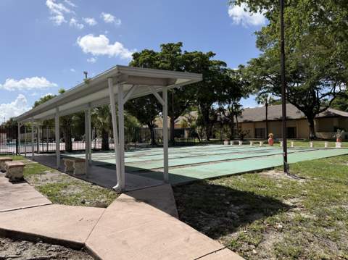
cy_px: 130
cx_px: 174
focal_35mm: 24
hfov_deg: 71.7
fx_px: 241
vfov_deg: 56.7
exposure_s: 1/4673
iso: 80
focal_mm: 6.76
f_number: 1.78
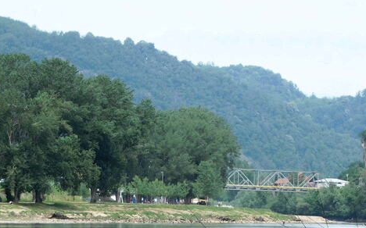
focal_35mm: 287
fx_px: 2861
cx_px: 261
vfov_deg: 4.6
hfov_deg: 7.3
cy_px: 187
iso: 125
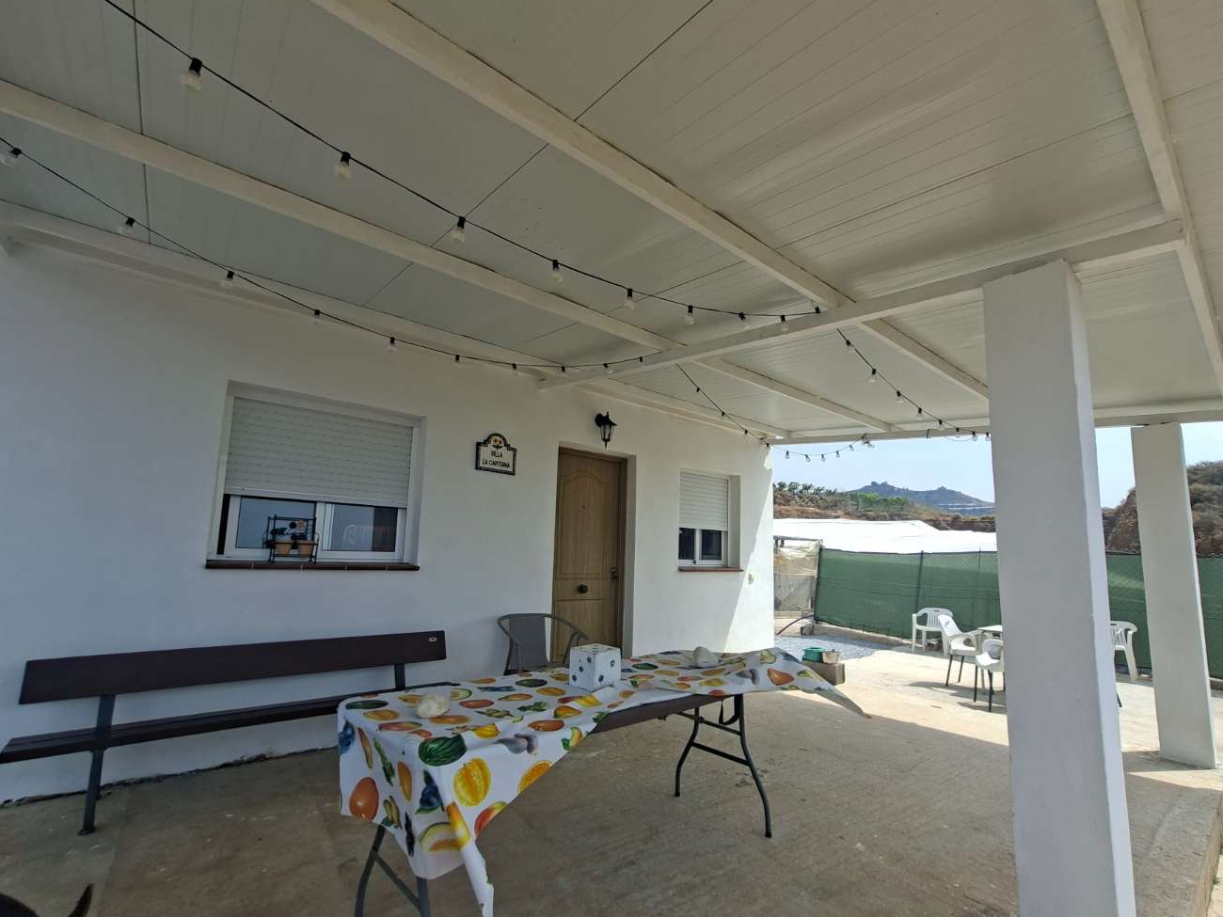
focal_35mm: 15
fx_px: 530
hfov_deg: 98.1
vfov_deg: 81.6
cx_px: 629
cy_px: 492
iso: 40
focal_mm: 1.74
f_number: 2.2
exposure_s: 1/797
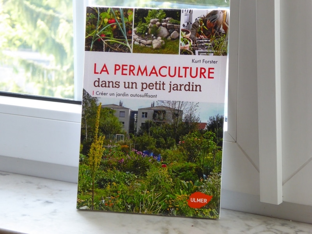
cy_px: 117
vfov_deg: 15.1
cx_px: 156
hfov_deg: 20.0
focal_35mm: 98
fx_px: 883
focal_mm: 17.5
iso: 400
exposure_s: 1/60
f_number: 5
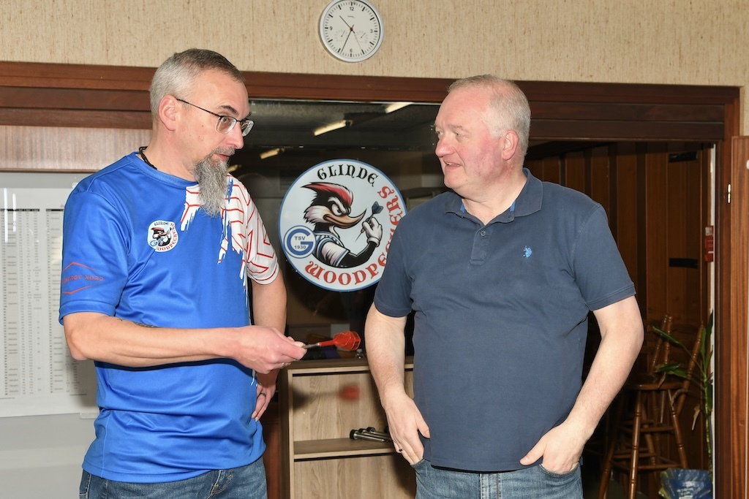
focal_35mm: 46
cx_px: 374
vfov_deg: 29.0
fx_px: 968
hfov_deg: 42.3
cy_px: 250
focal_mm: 31
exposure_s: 1/250
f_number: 5
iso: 320
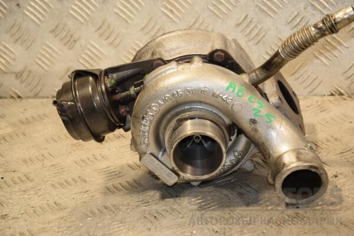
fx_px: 1180
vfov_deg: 11.4
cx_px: 177
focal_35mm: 120
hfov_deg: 17.1
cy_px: 118
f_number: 5.3
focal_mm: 80
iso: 800
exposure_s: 1/125
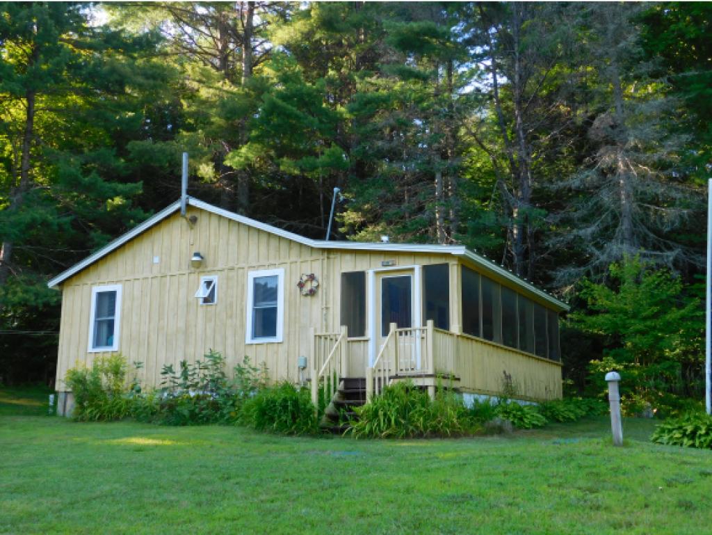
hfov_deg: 46.8
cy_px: 268
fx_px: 823
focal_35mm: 40
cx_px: 356
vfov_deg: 36.0
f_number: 3.6
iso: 125
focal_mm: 7.1
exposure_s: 1/160
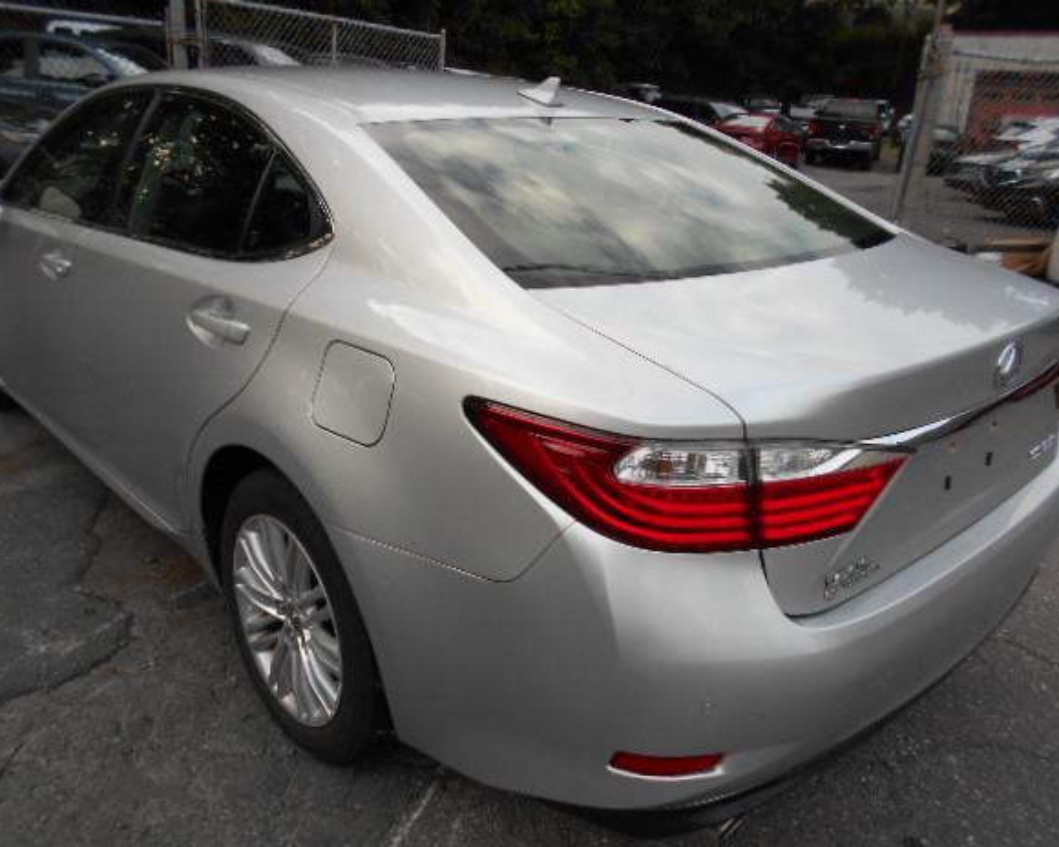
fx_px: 878
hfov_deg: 62.2
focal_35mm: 28
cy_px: 424
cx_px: 517
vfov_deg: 51.5
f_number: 3.2
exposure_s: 1/100
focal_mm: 4.6
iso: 80
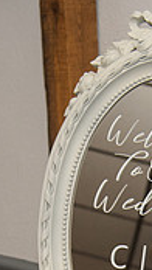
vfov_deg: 15.8
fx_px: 952
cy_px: 280
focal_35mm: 133
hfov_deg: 9.1
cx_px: 105
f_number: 4
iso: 1000
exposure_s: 1/200
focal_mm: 38
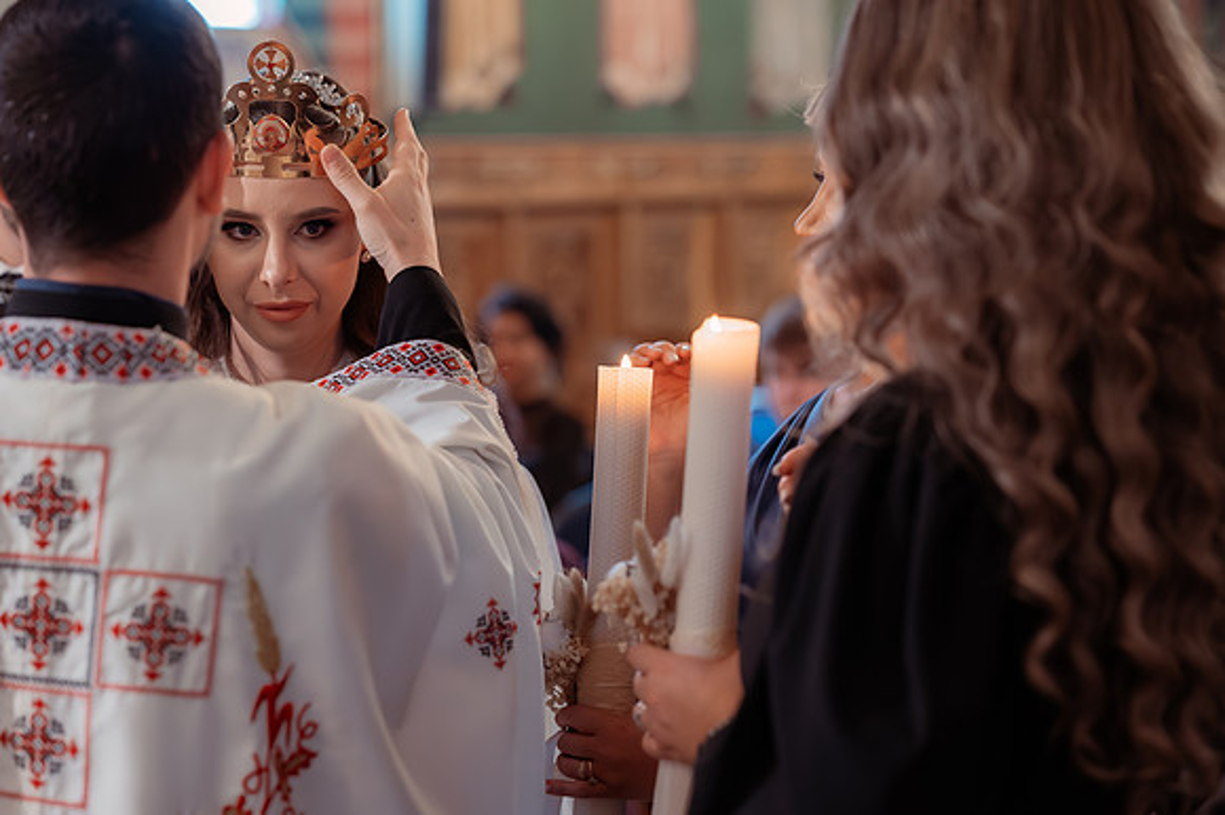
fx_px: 2891
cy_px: 408
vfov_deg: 16.1
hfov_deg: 23.9
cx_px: 612
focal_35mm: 85
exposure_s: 1/250
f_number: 2.8
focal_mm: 85
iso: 3200
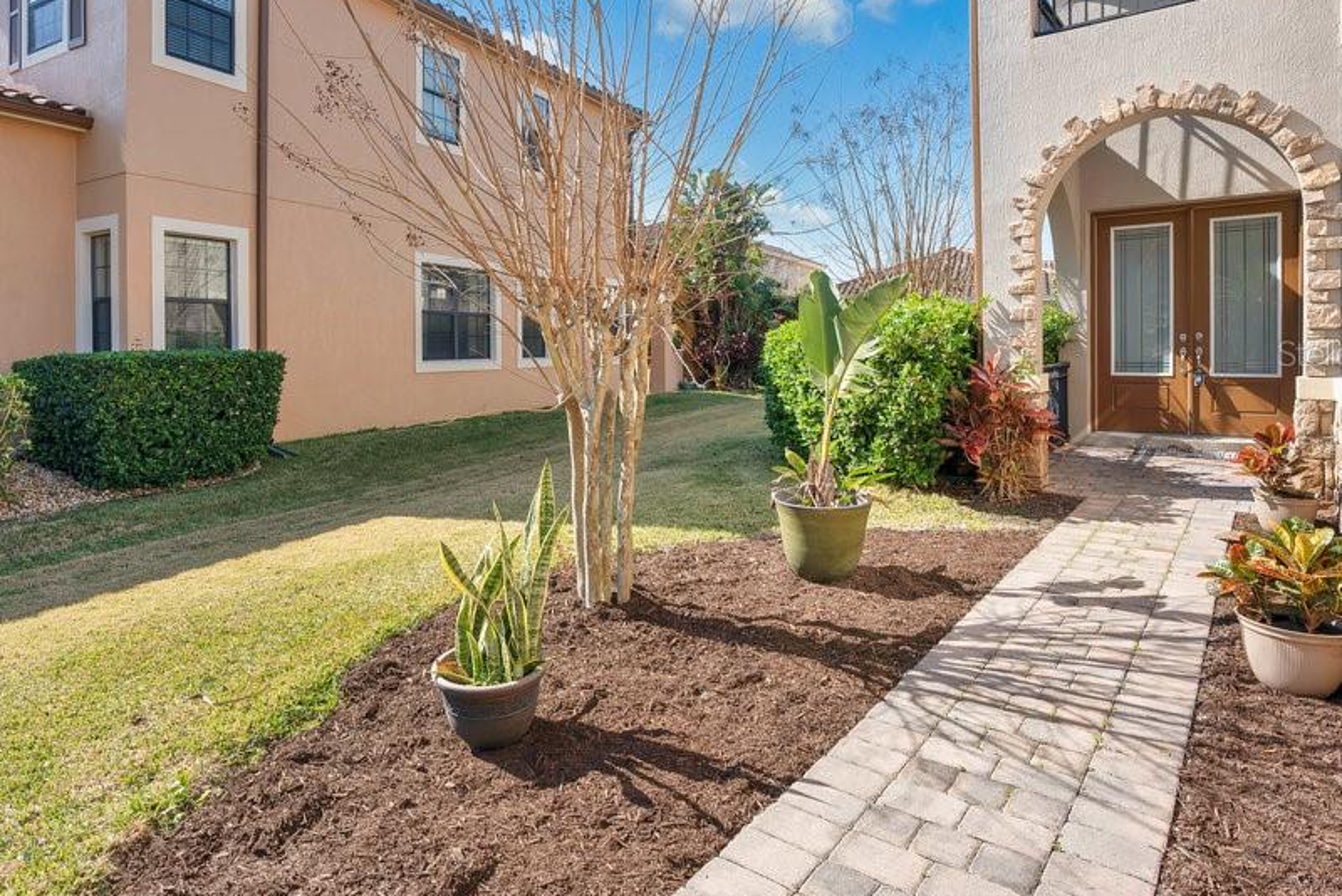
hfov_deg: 83.6
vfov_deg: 61.4
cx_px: 597
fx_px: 746
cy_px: 353
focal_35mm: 20
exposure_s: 1/160
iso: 100
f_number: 8
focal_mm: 16
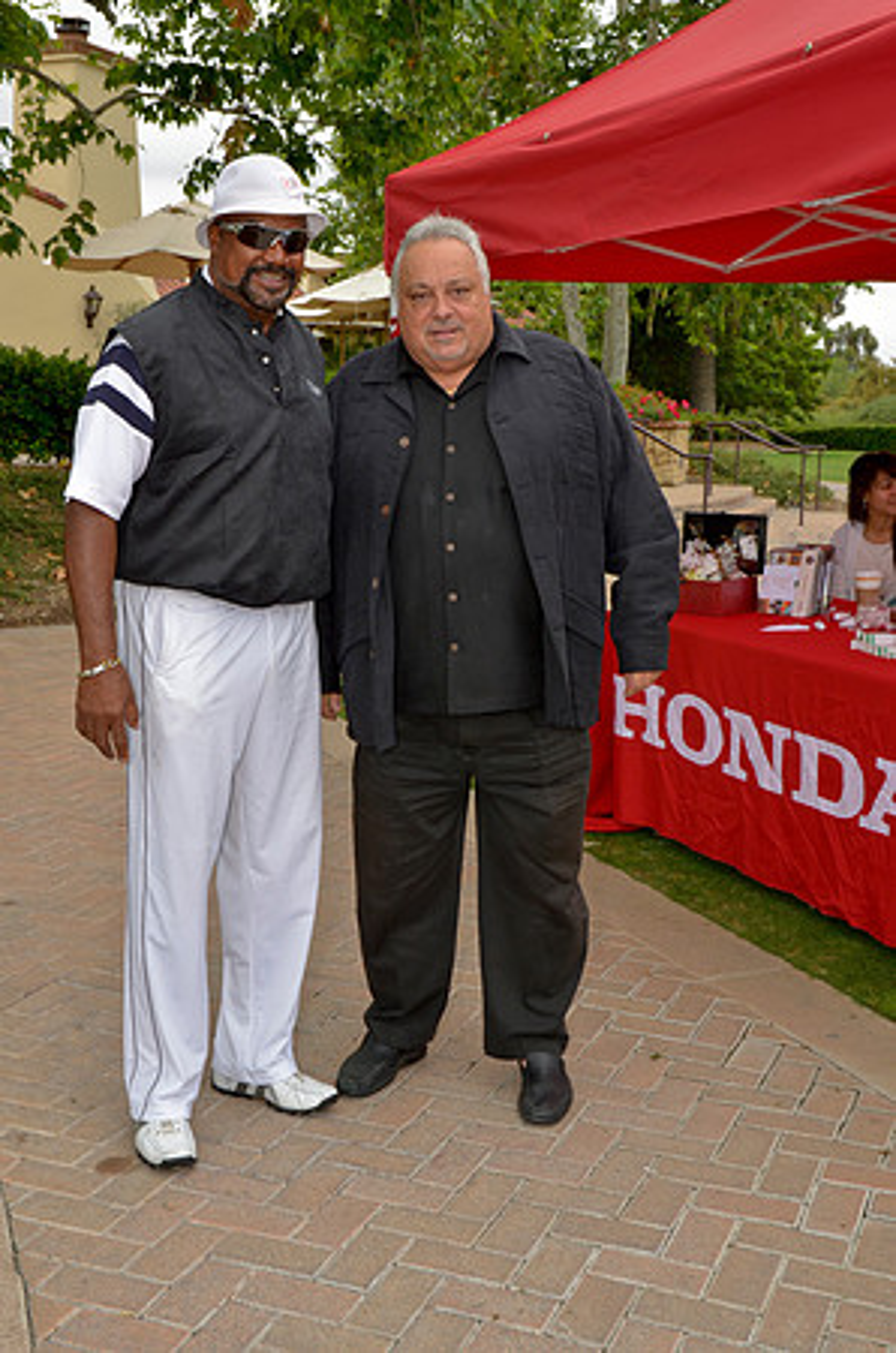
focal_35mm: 44
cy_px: 676
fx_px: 1631
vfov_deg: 45.0
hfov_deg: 30.7
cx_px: 448
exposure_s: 1/200
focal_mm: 29
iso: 200
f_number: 10
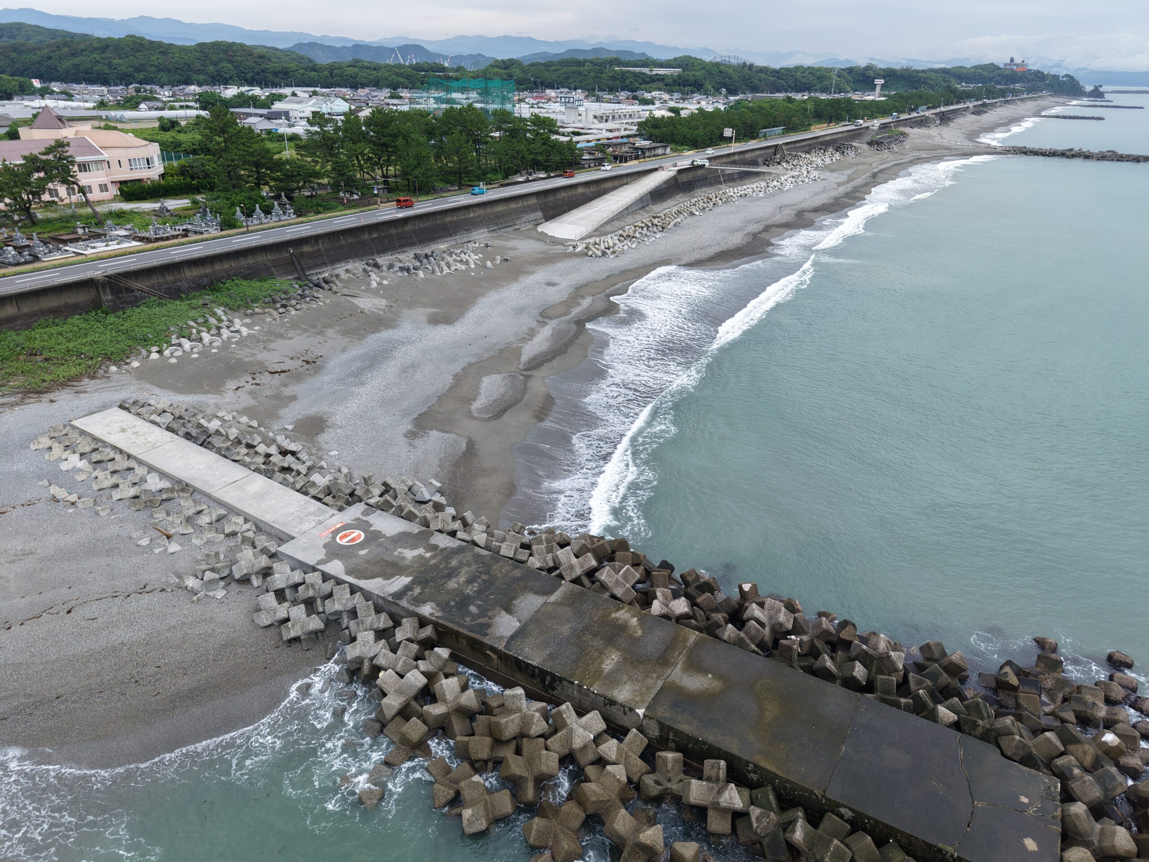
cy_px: 431
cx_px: 574
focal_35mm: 24
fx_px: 797
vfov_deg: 56.8
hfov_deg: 71.6
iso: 130
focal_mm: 8.67
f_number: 1.8
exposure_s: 1/1500
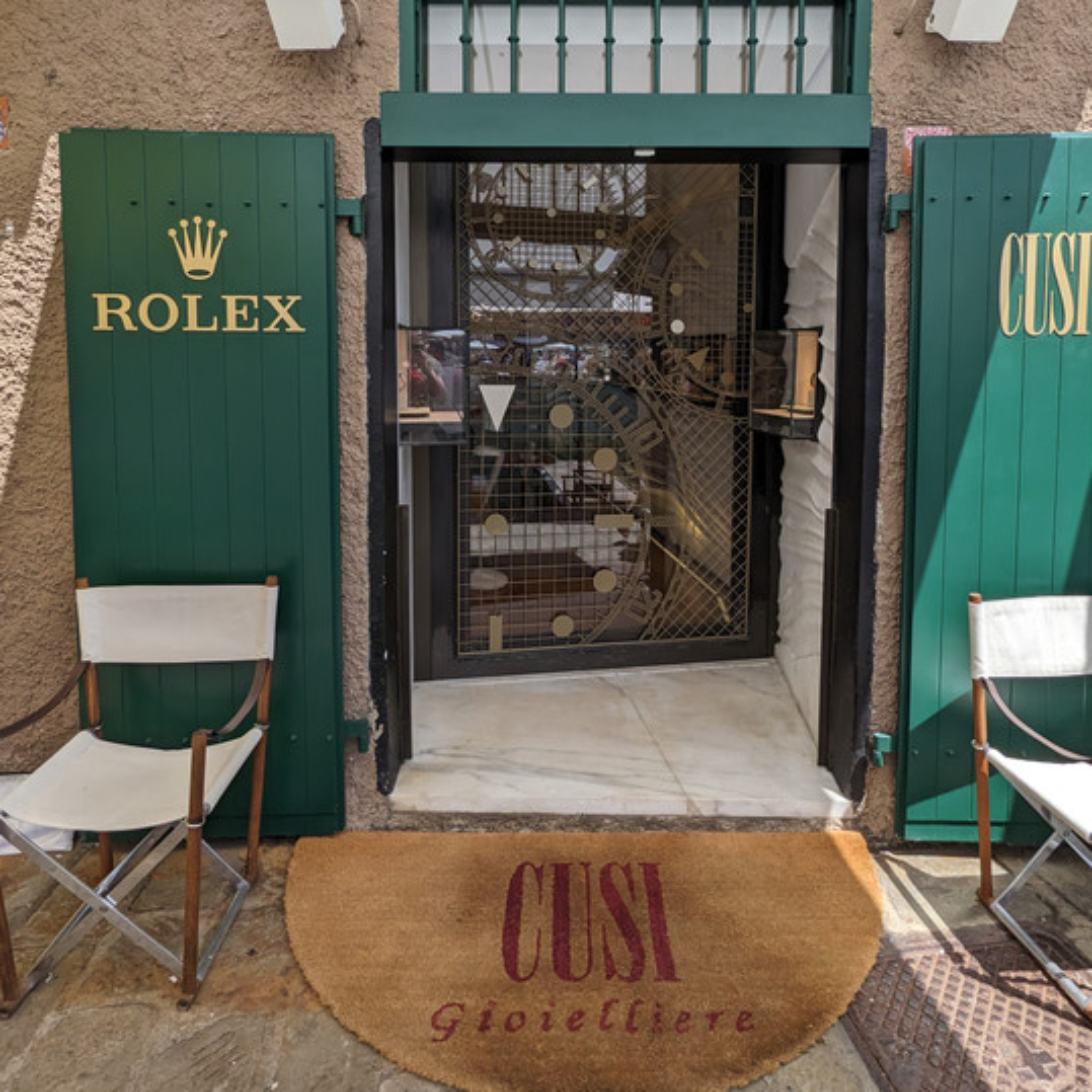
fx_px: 749
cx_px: 569
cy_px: 413
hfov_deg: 72.1
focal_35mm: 21
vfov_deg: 71.0
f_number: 2.2
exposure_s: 1/874
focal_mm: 2.22
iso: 34
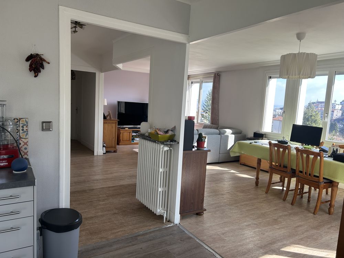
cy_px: 129
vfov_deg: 53.1
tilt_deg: -6.3
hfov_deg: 67.3
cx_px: 172
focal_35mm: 26
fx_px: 258
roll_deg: -2.6
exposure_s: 1/359
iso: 50
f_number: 1.5
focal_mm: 5.7
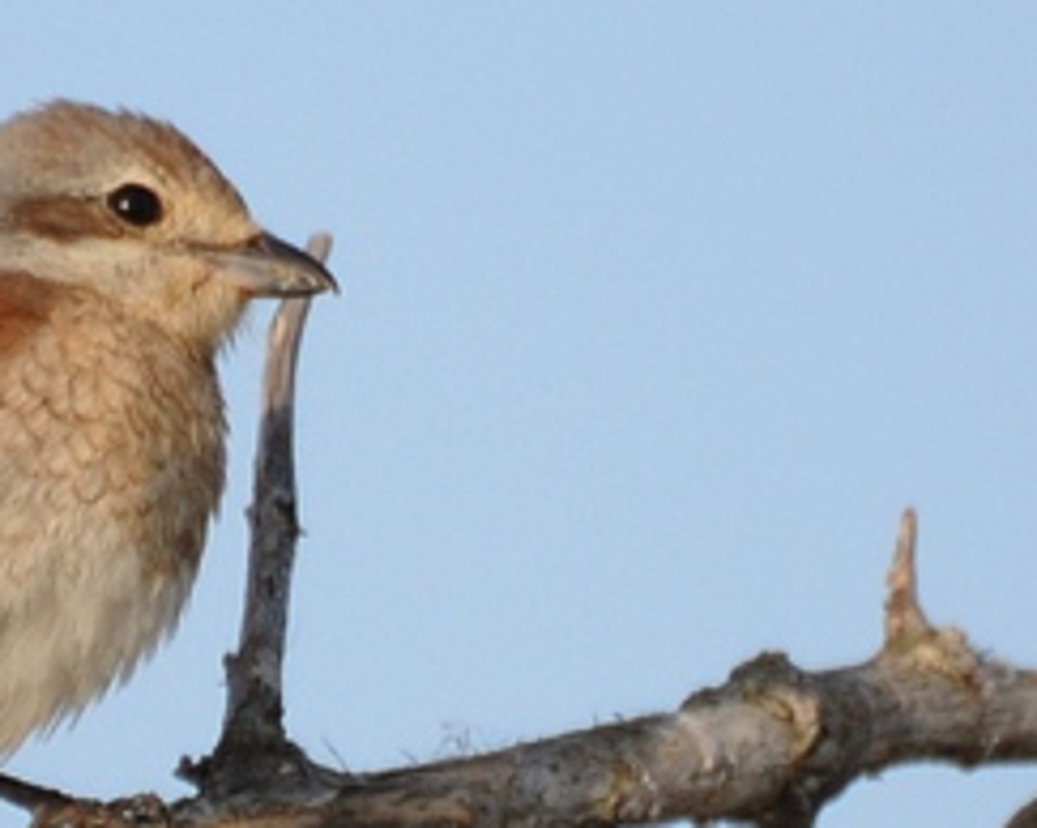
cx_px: 324
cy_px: 615
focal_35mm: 1564
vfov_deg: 1.0
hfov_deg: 1.2
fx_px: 47963
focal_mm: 300
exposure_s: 1/1000
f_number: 5.6
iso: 400
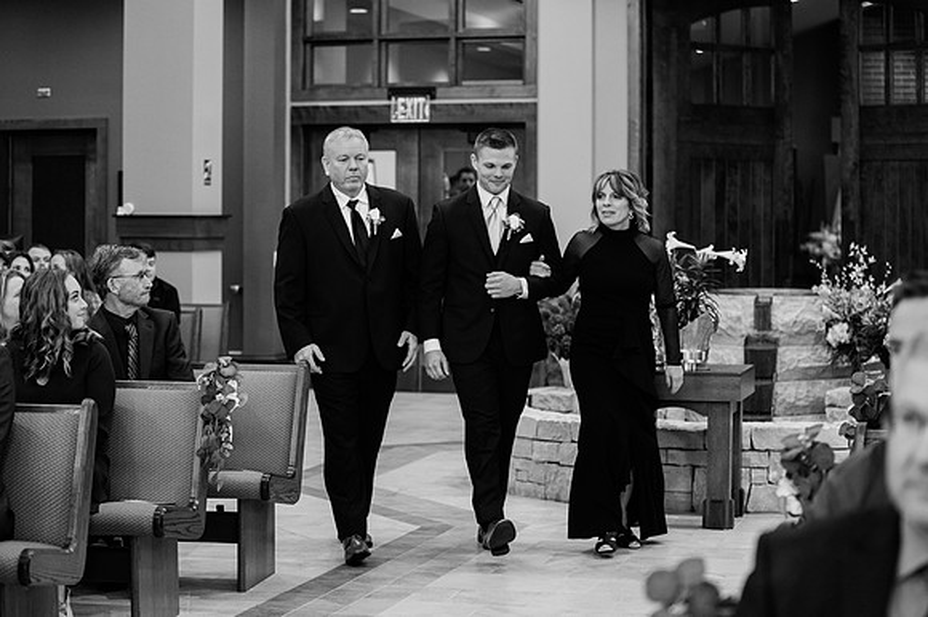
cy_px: 301
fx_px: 1971
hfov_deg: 26.5
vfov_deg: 17.8
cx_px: 434
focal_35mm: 77
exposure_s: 1/250
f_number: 2.8
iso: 1600
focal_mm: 70
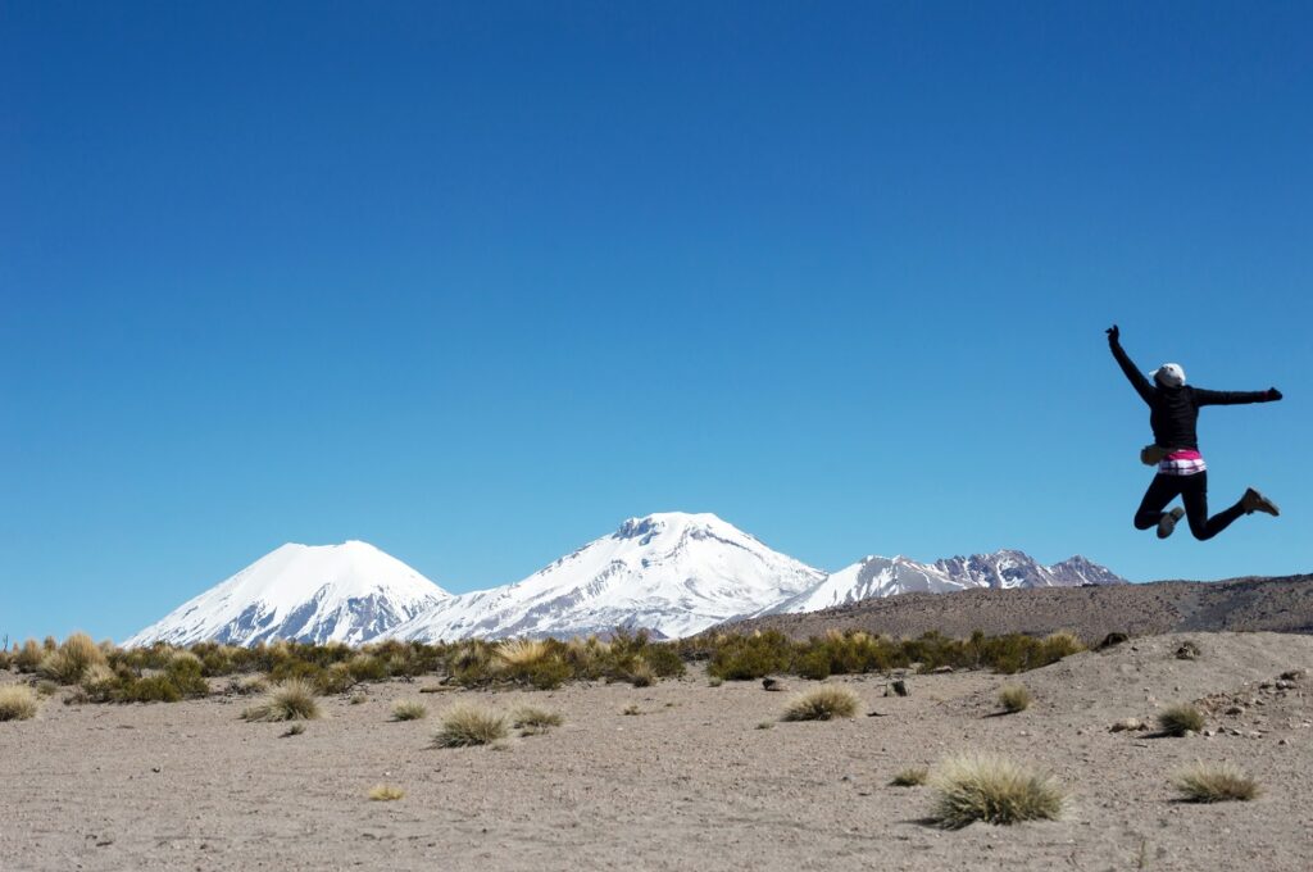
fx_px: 3278
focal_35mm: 90
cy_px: 436
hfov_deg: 22.6
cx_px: 656
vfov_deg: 15.1
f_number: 11
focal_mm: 60
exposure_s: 1/640
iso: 100
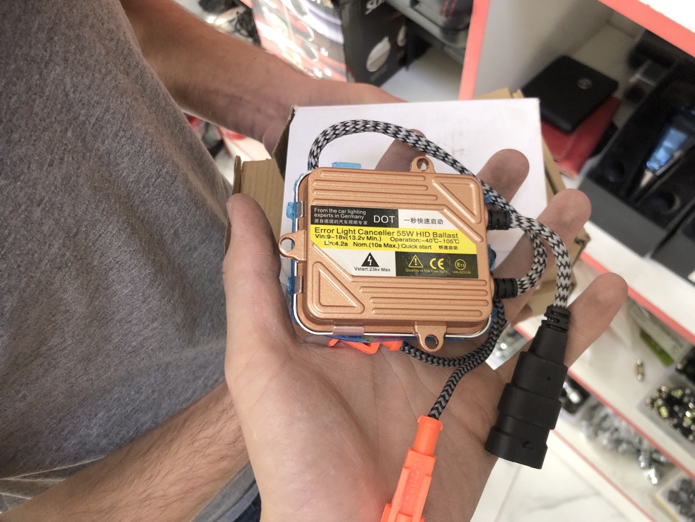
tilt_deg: -64.7
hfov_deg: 63.4
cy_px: 261
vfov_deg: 49.7
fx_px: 562
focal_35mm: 28
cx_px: 348
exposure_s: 1/30
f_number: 1.8
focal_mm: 4
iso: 25
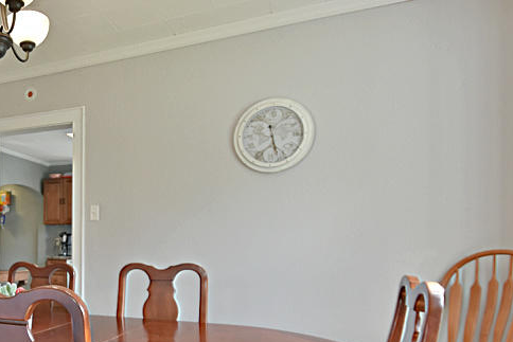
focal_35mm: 31
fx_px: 442
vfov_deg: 41.3
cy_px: 251
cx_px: 70
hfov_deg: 54.1
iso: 640
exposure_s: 1/50
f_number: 6.3
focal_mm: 10
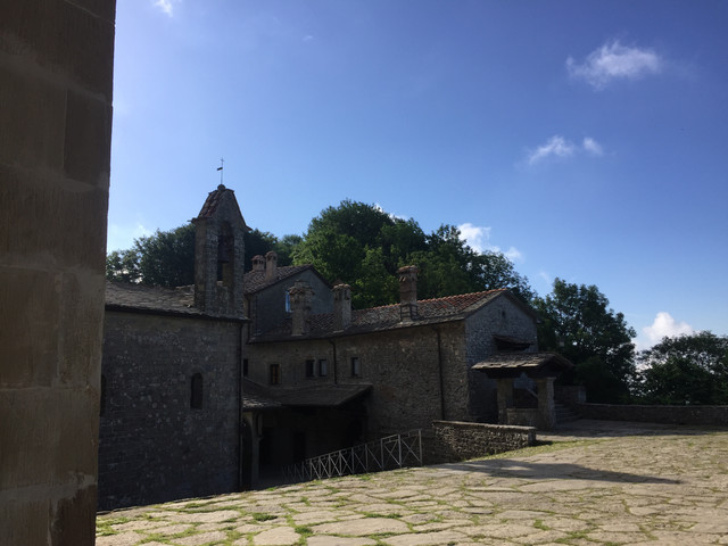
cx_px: 364
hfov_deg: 61.7
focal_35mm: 29
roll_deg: +0.4
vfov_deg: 48.2
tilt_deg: +9.3
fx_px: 610
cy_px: 273
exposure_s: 1/1883
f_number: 2.2
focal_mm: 4.15
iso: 32
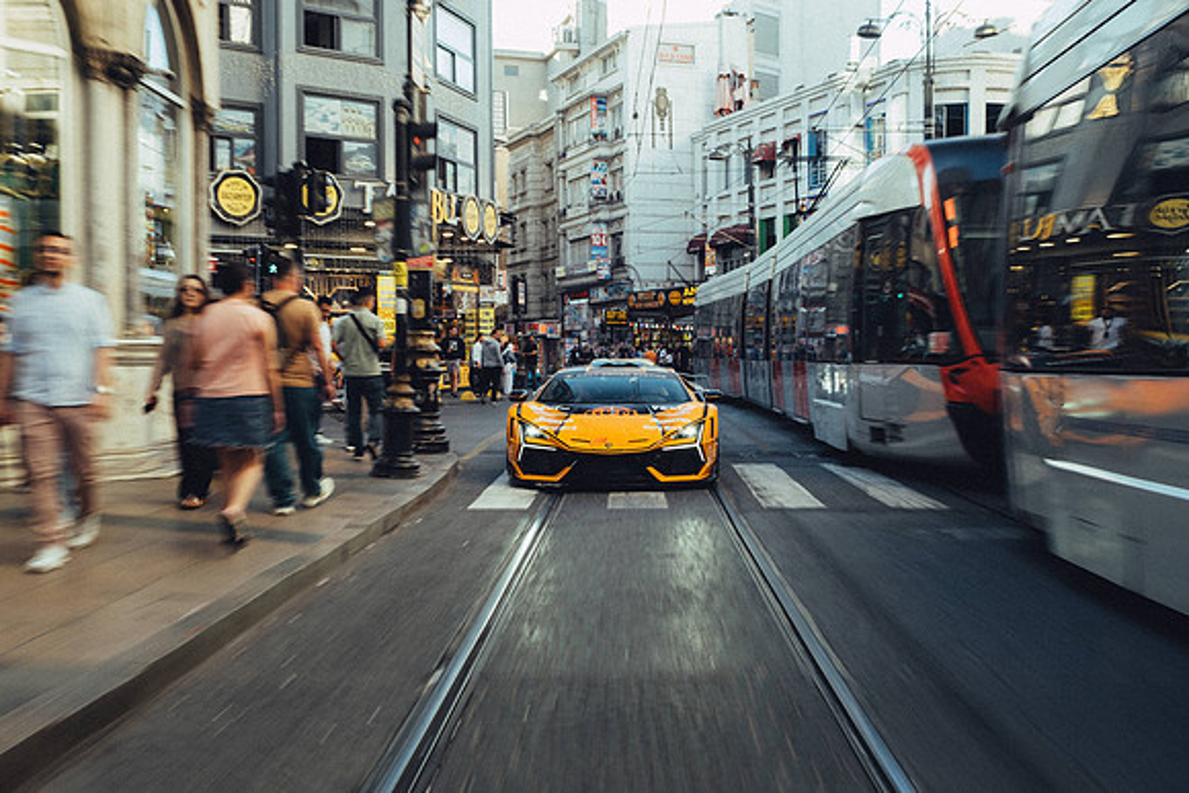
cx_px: 594
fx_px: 1123
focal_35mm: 34
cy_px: 396
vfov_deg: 38.9
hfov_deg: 55.8
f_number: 5.6
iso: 200
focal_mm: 22.7
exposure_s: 1/30
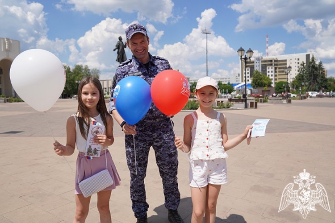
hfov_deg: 67.4
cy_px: 112
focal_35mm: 27
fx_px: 251
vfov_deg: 47.9
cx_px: 168
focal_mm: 27
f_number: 4.5
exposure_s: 1/1000
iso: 100
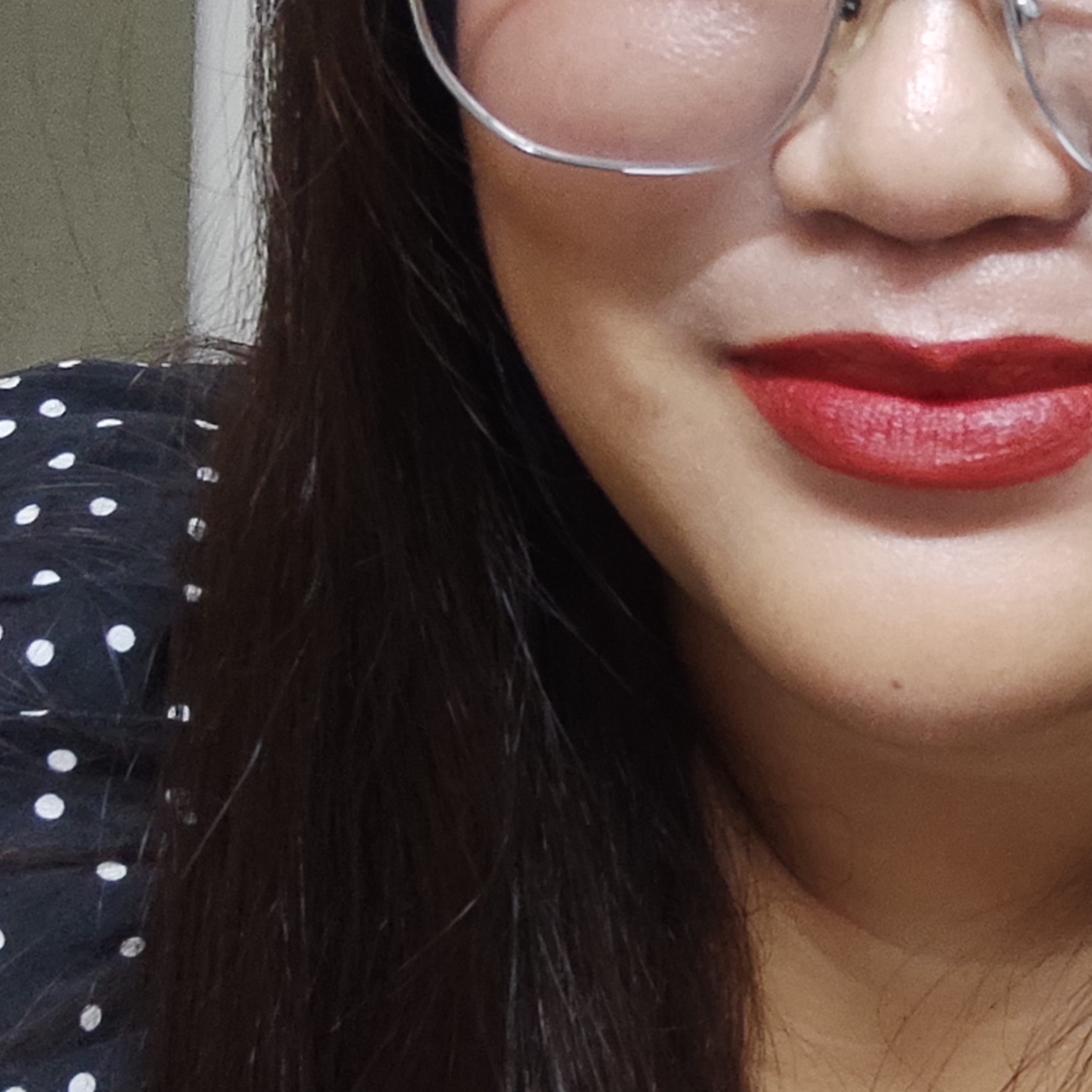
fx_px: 1749
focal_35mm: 49
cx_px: 982
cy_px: 515
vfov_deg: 34.7
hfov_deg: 32.9
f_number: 2.45
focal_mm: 3.49
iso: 441
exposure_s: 1/24
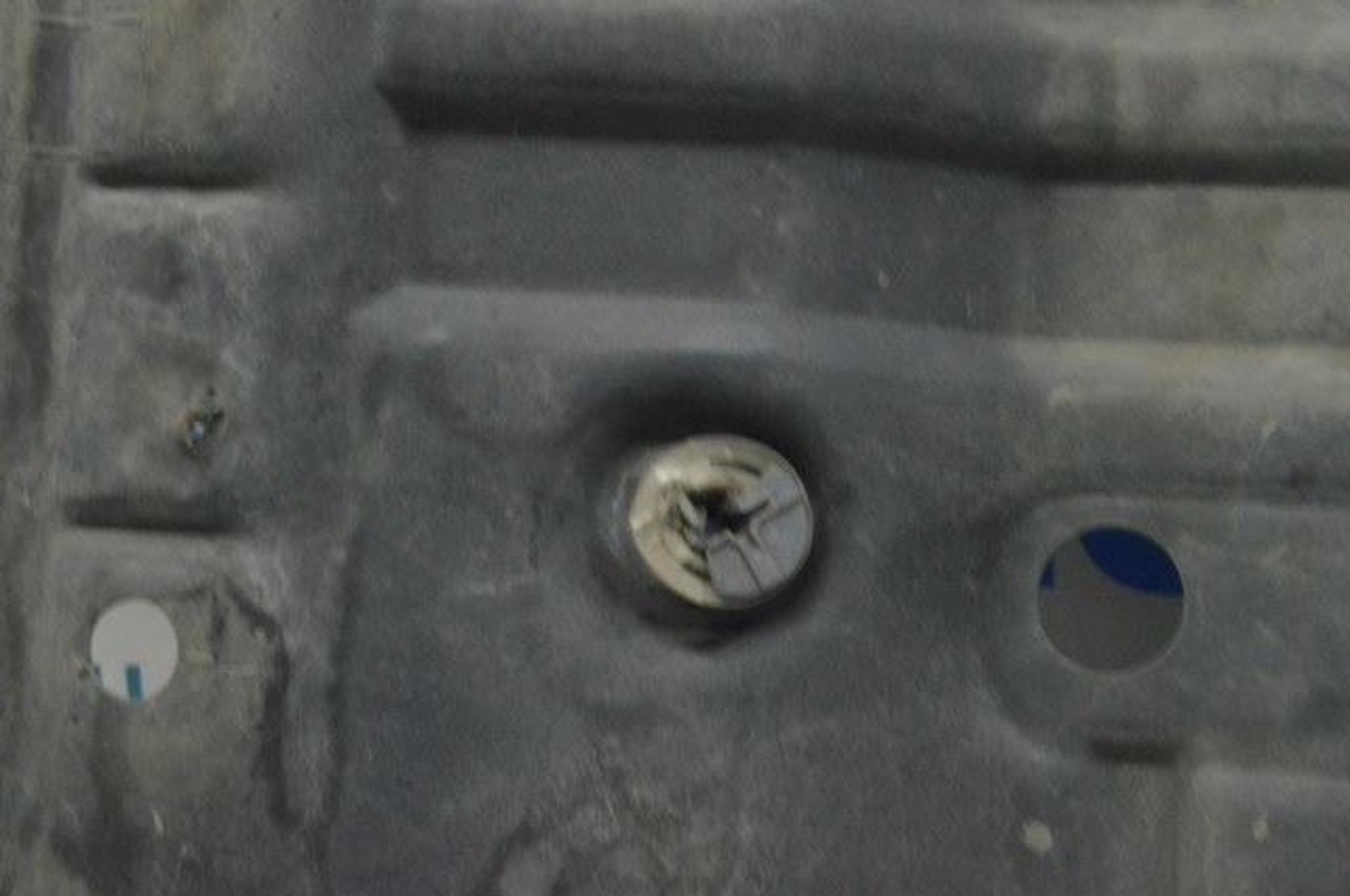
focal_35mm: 82
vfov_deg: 16.5
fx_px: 3090
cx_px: 675
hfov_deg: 24.6
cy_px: 448
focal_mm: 55
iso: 6400
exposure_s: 1/15
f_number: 20
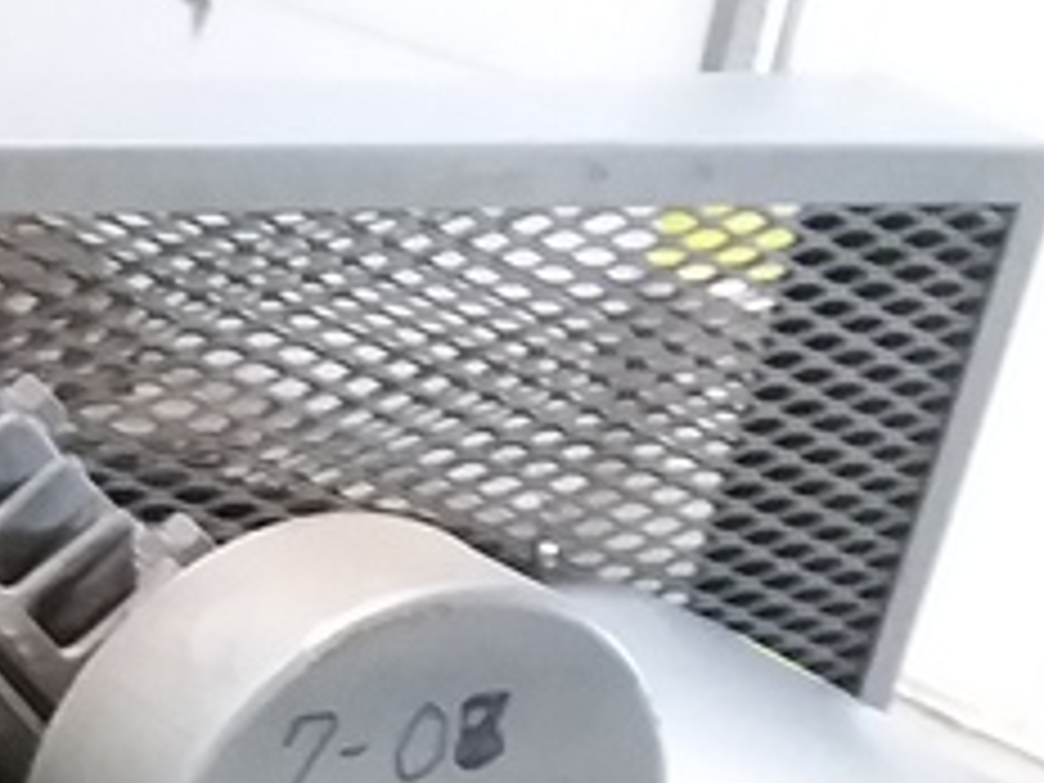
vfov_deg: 13.8
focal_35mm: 100
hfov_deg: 17.2
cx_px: -634
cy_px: 1215
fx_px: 3016
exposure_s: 1/17
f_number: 1.9
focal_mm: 2.47
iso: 250
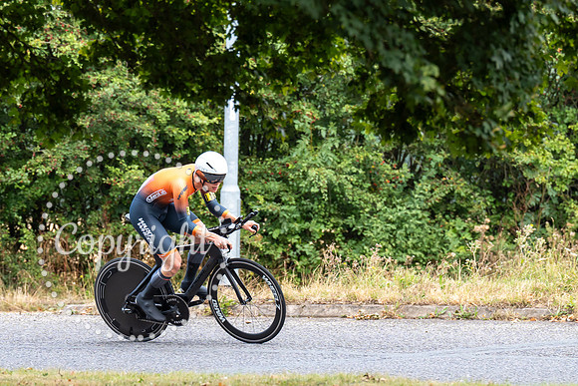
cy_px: 242
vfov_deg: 4.1
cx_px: 204
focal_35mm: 339
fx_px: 5442
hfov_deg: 6.1
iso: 640
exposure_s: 1/1000
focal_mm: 200
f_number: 4
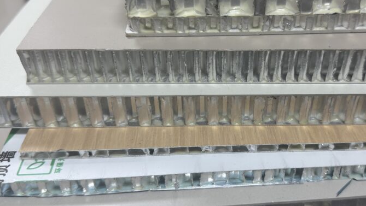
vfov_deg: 29.7
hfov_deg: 50.2
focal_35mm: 40
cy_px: 83
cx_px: 218
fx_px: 388
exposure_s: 1/100
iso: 100
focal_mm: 6.76
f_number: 1.78
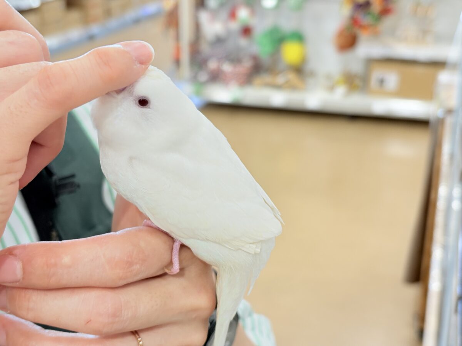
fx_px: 694
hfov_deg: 36.8
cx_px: 231
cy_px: 173
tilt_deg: -20.1
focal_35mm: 52
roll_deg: +0.3
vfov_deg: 28.0
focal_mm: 5.96
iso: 32
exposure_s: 1/50
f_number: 1.6
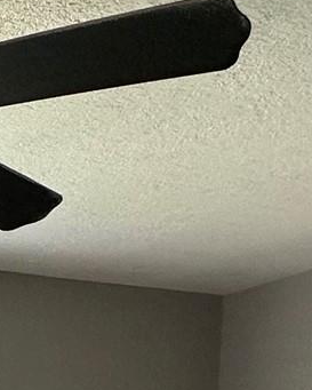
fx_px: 946
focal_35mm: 82
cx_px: -301
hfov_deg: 15.3
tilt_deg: -3.7
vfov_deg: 20.0
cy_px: 587
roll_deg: -1.7
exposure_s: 1/99
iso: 125
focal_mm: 2.22
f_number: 2.2
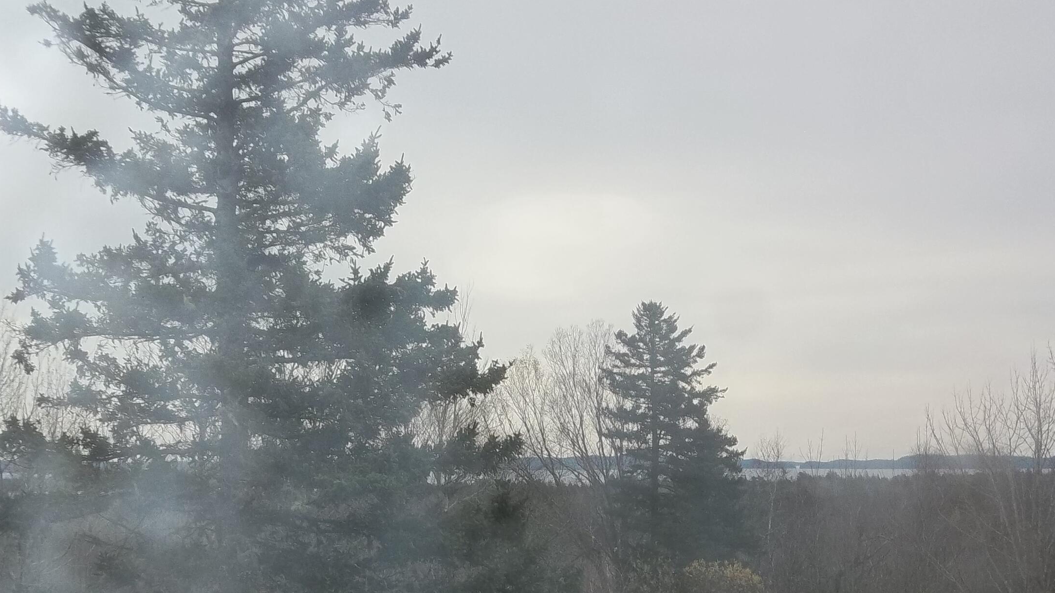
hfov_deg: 22.5
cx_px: 510
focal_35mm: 95
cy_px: 428
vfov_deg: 12.7
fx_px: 2658
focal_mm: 11.2
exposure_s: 1/160
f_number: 5.6
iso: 80
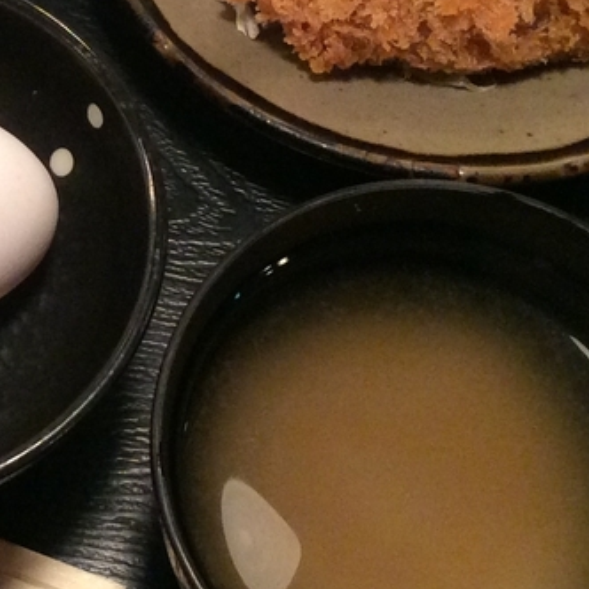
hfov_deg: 16.5
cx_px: -60
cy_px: 76
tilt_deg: -63.7
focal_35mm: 102
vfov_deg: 16.9
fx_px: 1964
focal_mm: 3.3
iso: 250
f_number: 2.4
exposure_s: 1/24
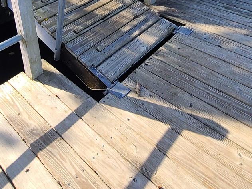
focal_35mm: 33
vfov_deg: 35.7
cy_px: -26
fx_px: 240
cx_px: 102
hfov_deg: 55.0
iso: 50
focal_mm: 2.2
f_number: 2.2
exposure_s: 1/612
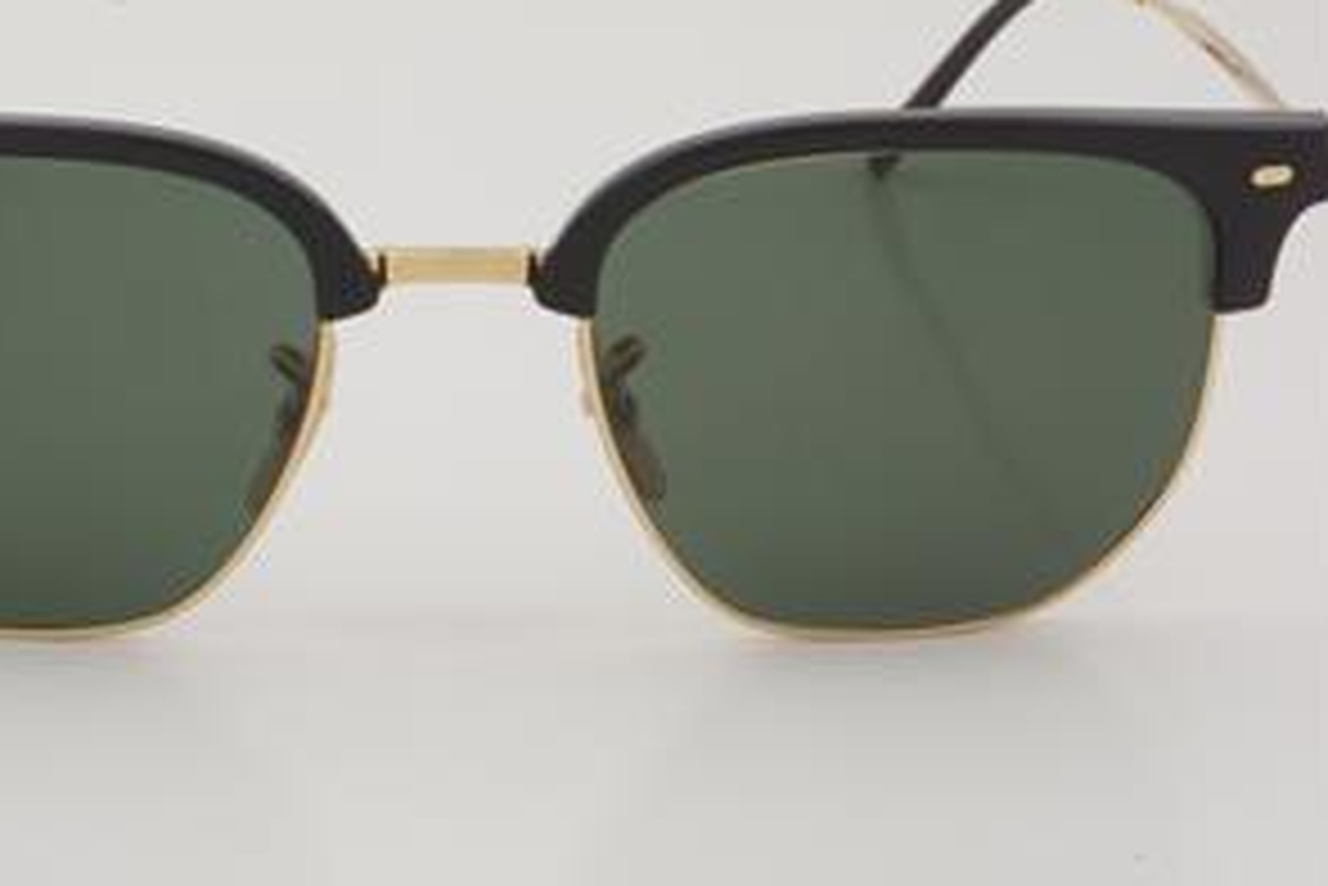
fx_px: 4121
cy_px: 337
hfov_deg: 18.3
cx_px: 450
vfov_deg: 12.3
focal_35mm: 112
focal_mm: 55
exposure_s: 1/3
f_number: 32
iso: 100
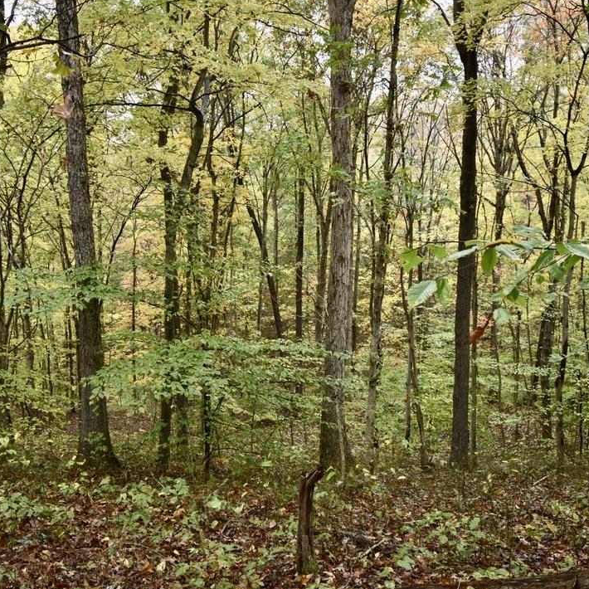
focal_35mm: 39
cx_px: 261
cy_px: 291
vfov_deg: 42.8
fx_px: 751
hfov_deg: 42.8
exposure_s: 1/160
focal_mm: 20
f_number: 6.3
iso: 400
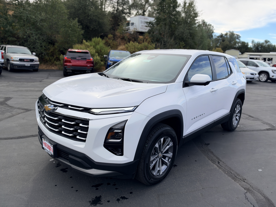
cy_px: 104
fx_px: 191
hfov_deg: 71.6
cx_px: 138
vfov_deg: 56.8
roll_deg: -1.0
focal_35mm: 24
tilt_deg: -12.8
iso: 80
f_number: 1.8
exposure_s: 1/3226
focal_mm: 6.93
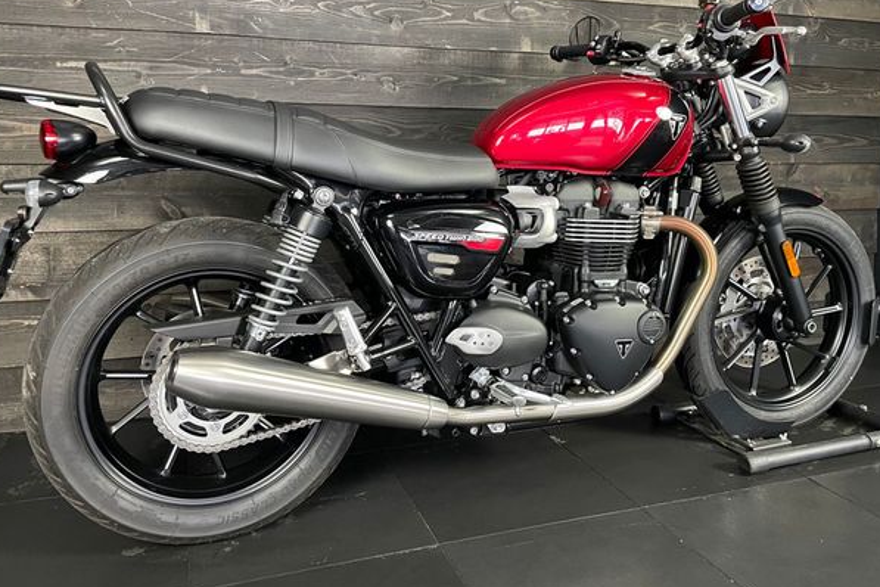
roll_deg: +0.0
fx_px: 709
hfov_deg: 63.6
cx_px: 427
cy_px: 240
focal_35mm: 29
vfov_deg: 44.8
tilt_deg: -6.9
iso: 500
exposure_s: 1/50
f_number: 1.6
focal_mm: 4.2
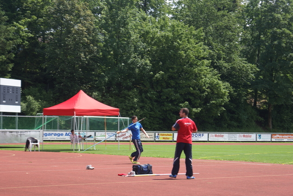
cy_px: 98
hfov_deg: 19.4
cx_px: 146
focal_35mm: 105
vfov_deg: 13.1
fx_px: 855
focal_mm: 70
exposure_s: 1/250
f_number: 5.6
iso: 100
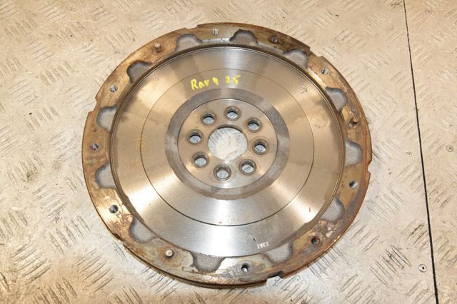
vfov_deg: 39.9
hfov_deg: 57.2
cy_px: 152
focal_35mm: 33
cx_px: 228
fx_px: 419
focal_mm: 22
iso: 1600
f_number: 10
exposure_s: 1/200
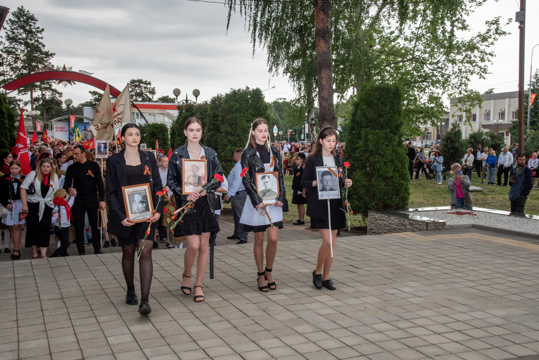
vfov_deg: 35.1
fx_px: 569
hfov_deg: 50.7
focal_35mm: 38
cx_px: 270
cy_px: 180
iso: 640
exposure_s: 1/160
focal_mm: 38
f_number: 10
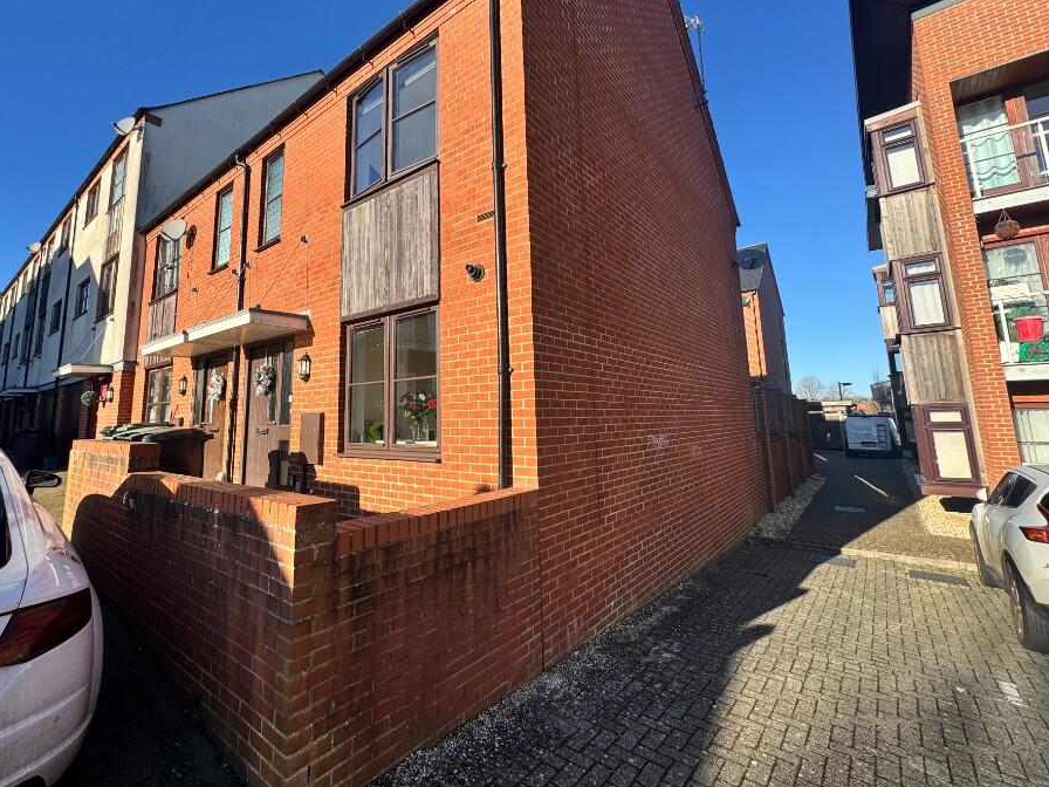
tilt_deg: +8.0
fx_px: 485
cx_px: 474
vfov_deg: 77.8
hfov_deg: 94.2
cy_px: 344
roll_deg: +1.1
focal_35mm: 16
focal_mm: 2.22
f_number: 2.2
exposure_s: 1/1048
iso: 50
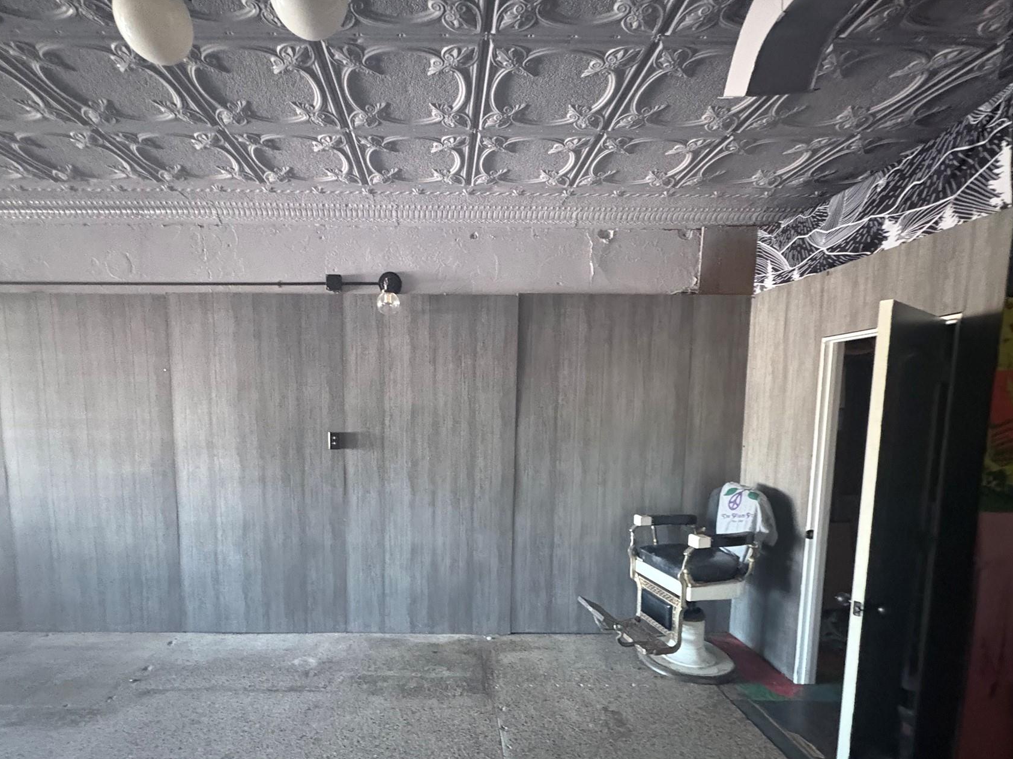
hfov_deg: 90.5
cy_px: 459
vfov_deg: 73.8
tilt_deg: -5.3
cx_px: 438
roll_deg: -0.1
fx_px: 497
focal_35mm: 17
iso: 1000
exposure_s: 1/33
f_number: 2.2
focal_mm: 2.22
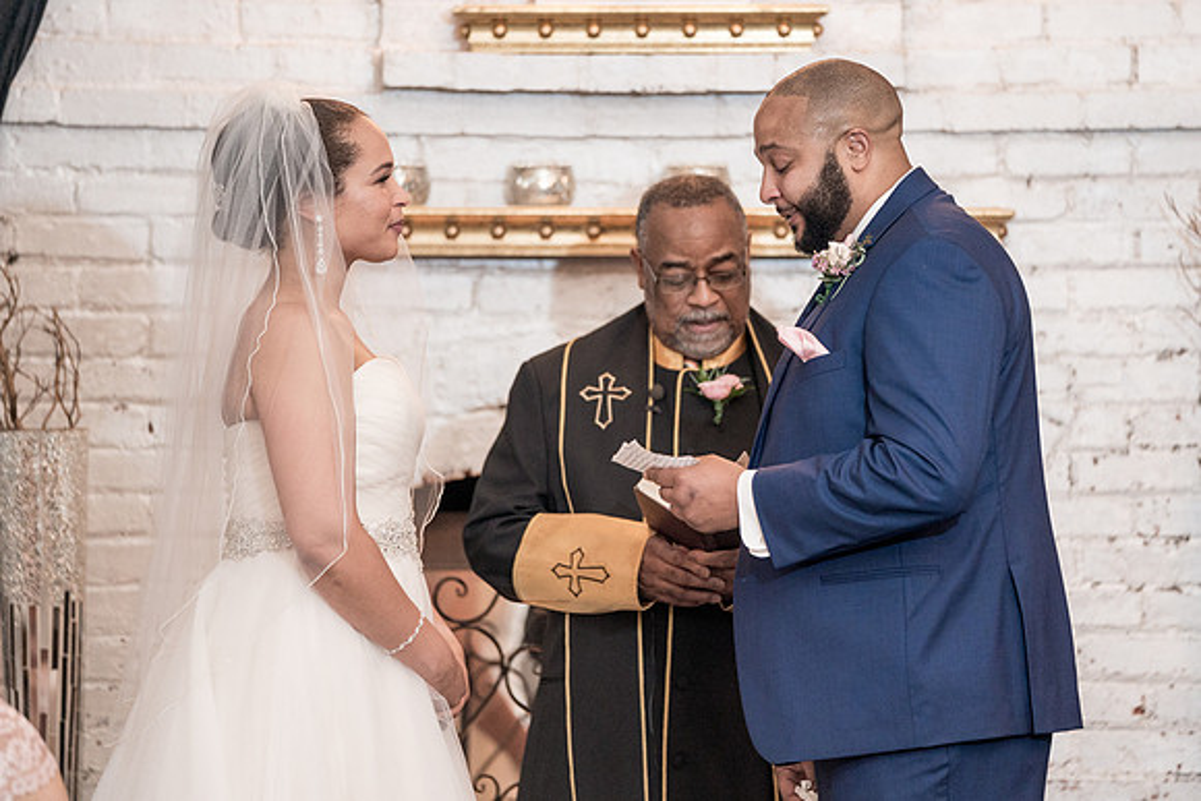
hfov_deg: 10.3
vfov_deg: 6.9
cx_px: 658
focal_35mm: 199
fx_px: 6655
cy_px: 367
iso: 2000
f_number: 2.8
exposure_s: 1/160
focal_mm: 181
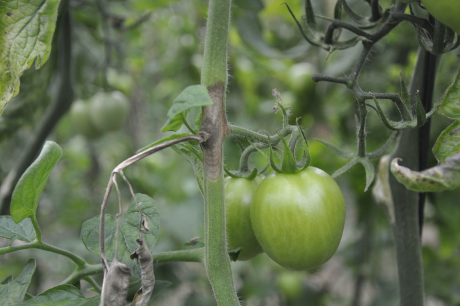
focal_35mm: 68
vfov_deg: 20.1
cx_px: 230
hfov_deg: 29.9
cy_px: 153
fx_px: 861
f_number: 4.8
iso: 500
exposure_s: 1/60
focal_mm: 45
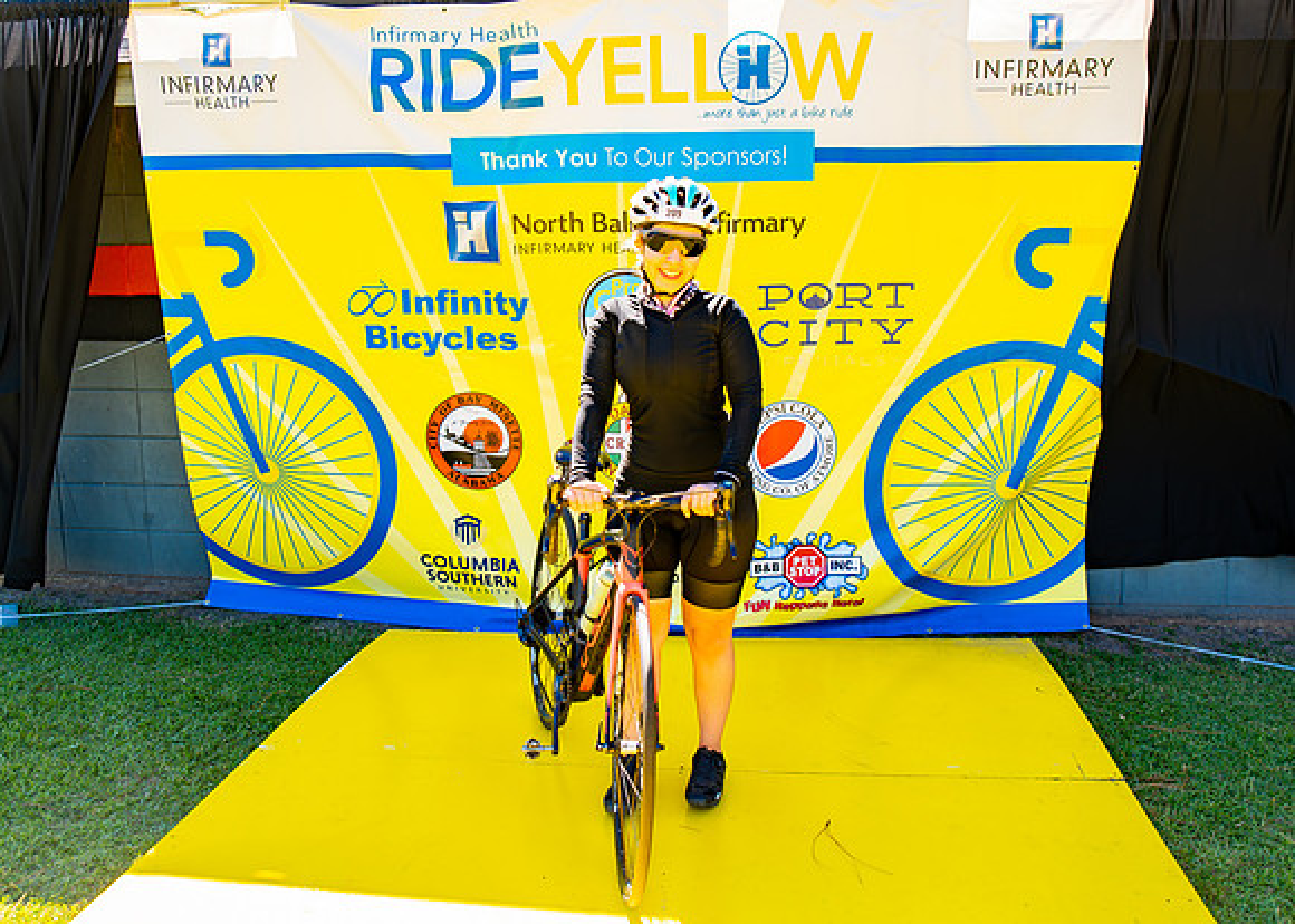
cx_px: 666
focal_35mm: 32
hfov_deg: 58.1
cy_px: 435
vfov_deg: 43.2
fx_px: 1166
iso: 100
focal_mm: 26
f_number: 2.8
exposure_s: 1/200
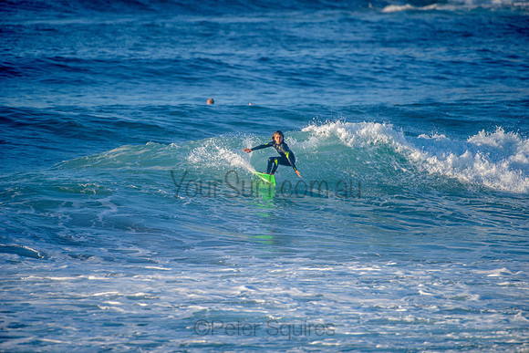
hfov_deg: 4.1
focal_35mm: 500
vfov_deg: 2.8
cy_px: 176
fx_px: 7349
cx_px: 264
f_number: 5.6
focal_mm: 500
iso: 320
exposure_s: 1/2000
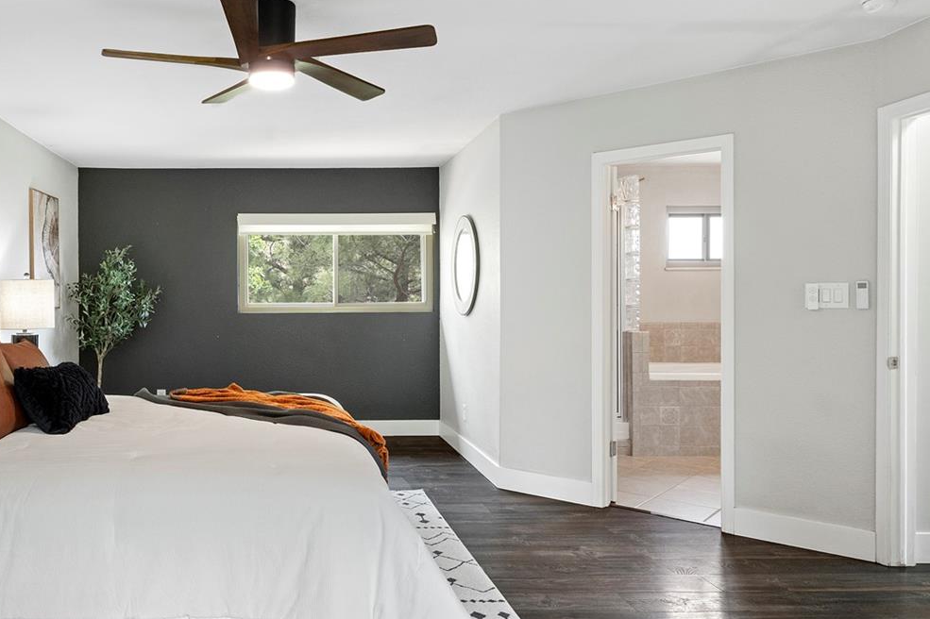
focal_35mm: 27
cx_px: 273
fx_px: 692
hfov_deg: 65.0
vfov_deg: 48.2
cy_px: 315
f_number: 7.1
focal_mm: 11
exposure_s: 1/2
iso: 320
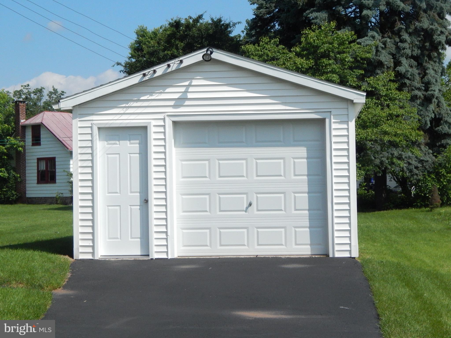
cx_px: 226
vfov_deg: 21.3
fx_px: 899
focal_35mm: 69
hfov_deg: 28.2
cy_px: 169
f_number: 8.2
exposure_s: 1/1500
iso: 400
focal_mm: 12.3
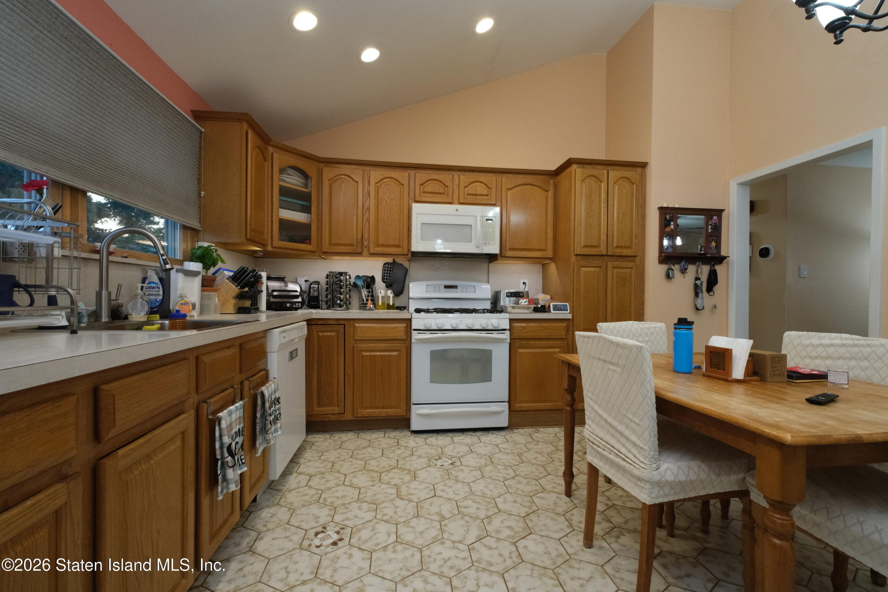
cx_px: 444
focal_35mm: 15
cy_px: 296
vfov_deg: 77.3
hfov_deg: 100.4
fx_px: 370
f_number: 8
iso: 2000
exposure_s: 1/60
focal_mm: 10
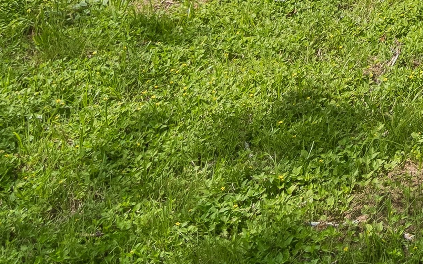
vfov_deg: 13.4
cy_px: -354
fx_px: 853
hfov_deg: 19.9
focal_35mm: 74
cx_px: 770
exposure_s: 1/500
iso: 320
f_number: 10
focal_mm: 11
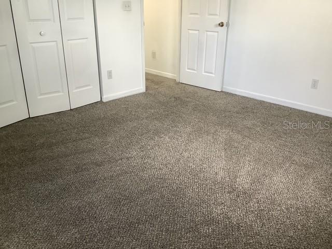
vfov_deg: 45.4
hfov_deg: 58.4
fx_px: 297
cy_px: 124
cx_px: 166
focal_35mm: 31
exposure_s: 1/60
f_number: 2.4
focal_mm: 3.3
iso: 100
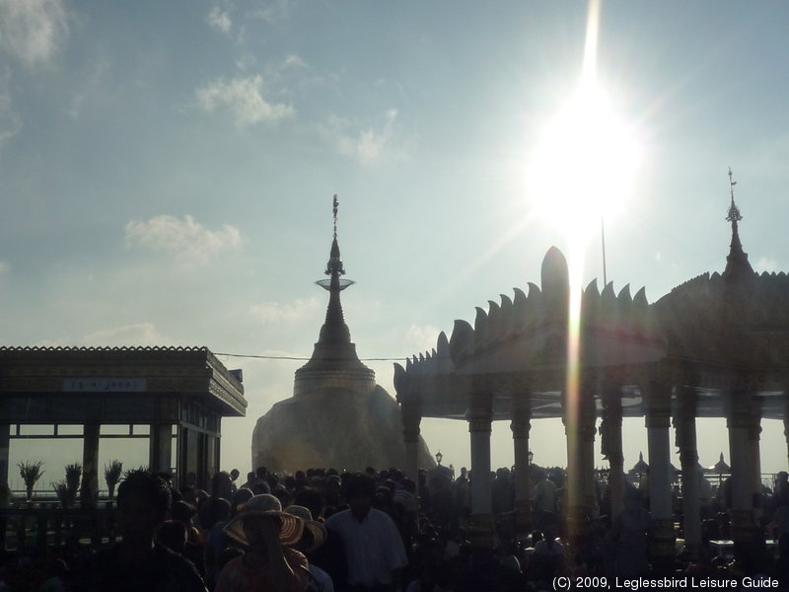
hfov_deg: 40.4
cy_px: 296
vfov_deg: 30.9
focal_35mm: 47
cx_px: 394
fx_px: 1071
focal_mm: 5.8
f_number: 8
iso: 160
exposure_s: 1/1600
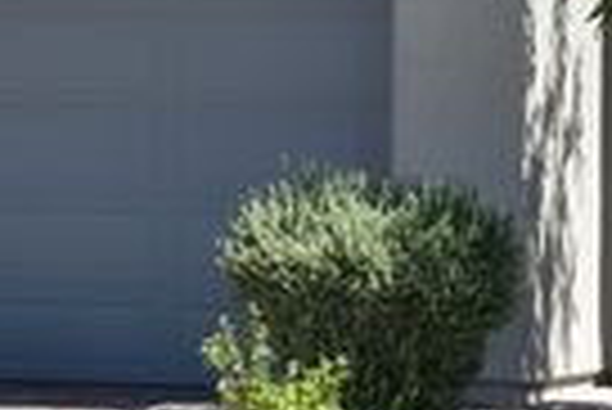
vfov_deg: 6.5
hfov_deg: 9.8
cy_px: -146
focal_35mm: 209
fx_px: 3557
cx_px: 104
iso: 200
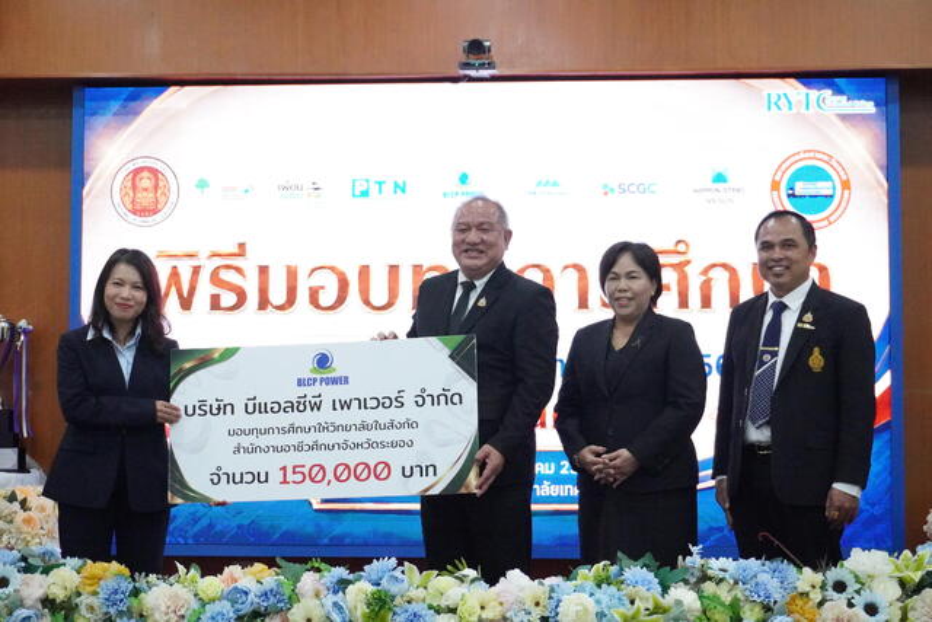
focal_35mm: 63
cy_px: 311
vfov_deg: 21.6
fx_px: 1631
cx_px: 466
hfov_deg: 31.9
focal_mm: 42
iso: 12800
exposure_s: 1/400
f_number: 5.6
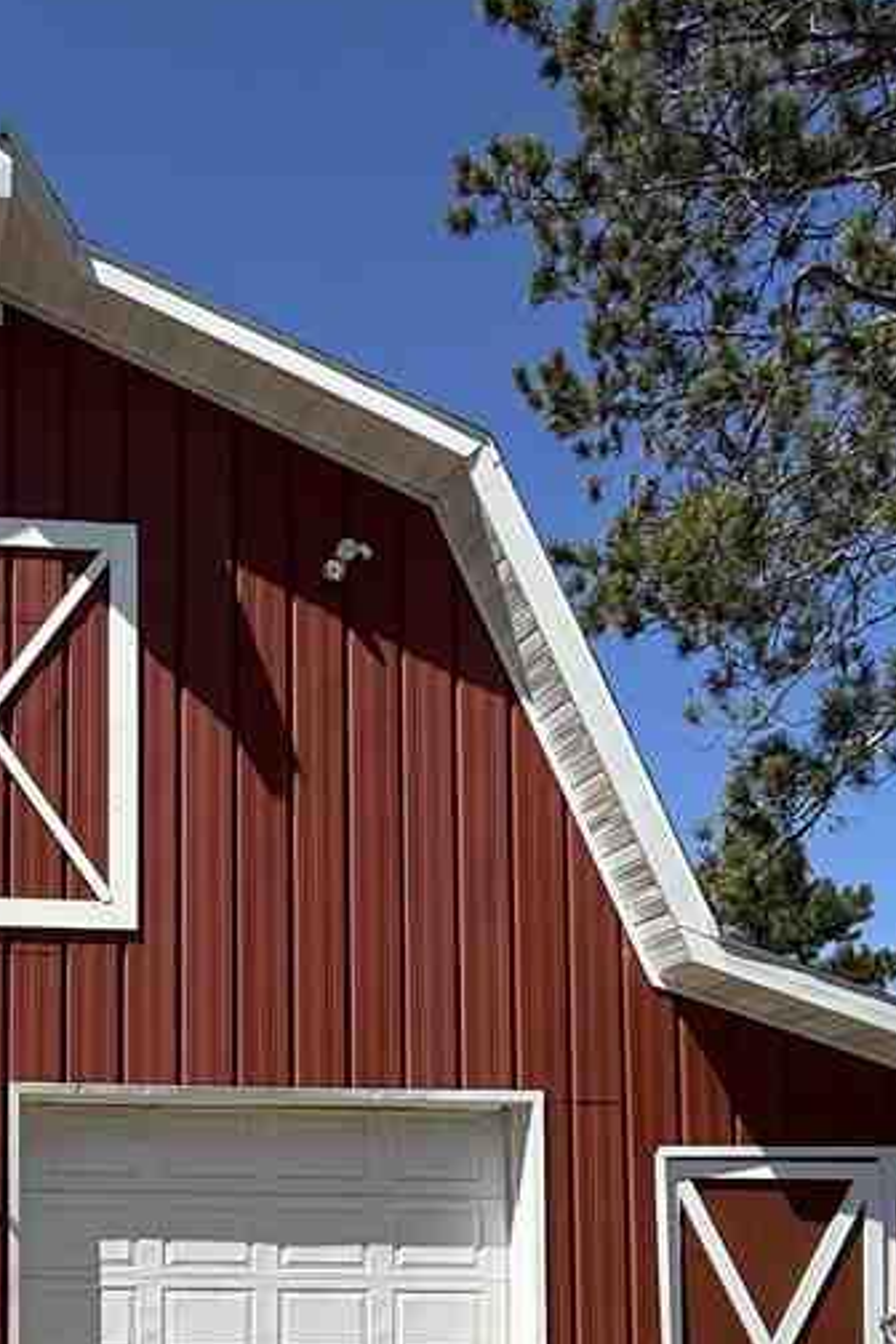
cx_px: -85
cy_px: 1200
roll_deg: -1.1
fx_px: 1381
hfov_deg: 31.9
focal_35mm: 37
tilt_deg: +5.3
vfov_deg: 46.9
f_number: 2.2
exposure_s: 1/2506
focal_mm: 2.22
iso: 50
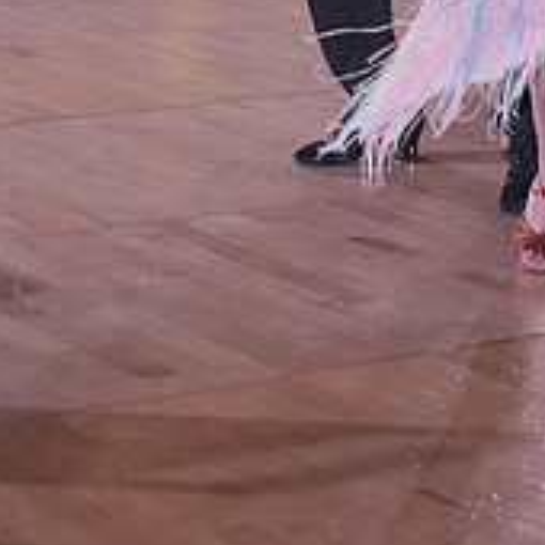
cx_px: 502
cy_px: -321
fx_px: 2797
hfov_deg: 11.1
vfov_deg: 10.7
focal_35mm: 157
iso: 1250
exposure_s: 1/400
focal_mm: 54
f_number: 4
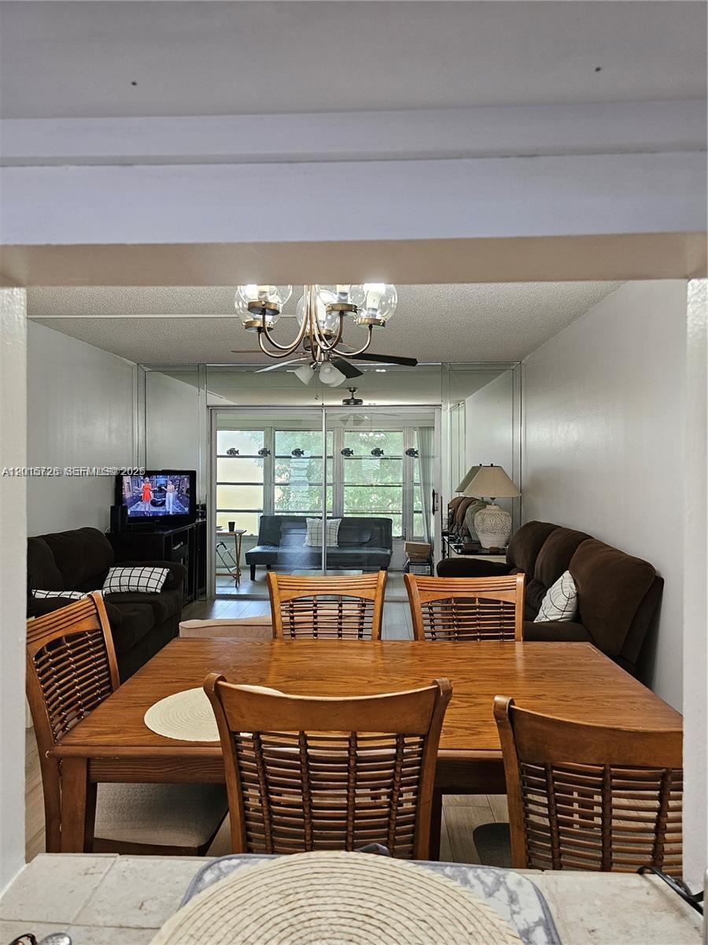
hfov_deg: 58.9
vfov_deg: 73.9
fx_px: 627
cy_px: 472
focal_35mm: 23
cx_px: 354
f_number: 1.7
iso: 200
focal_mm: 6.3
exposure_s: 1/120
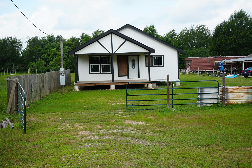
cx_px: 126
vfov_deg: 30.5
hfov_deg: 44.5
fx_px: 308
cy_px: 84
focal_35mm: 44
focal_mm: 44
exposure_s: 1/100
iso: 100
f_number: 8
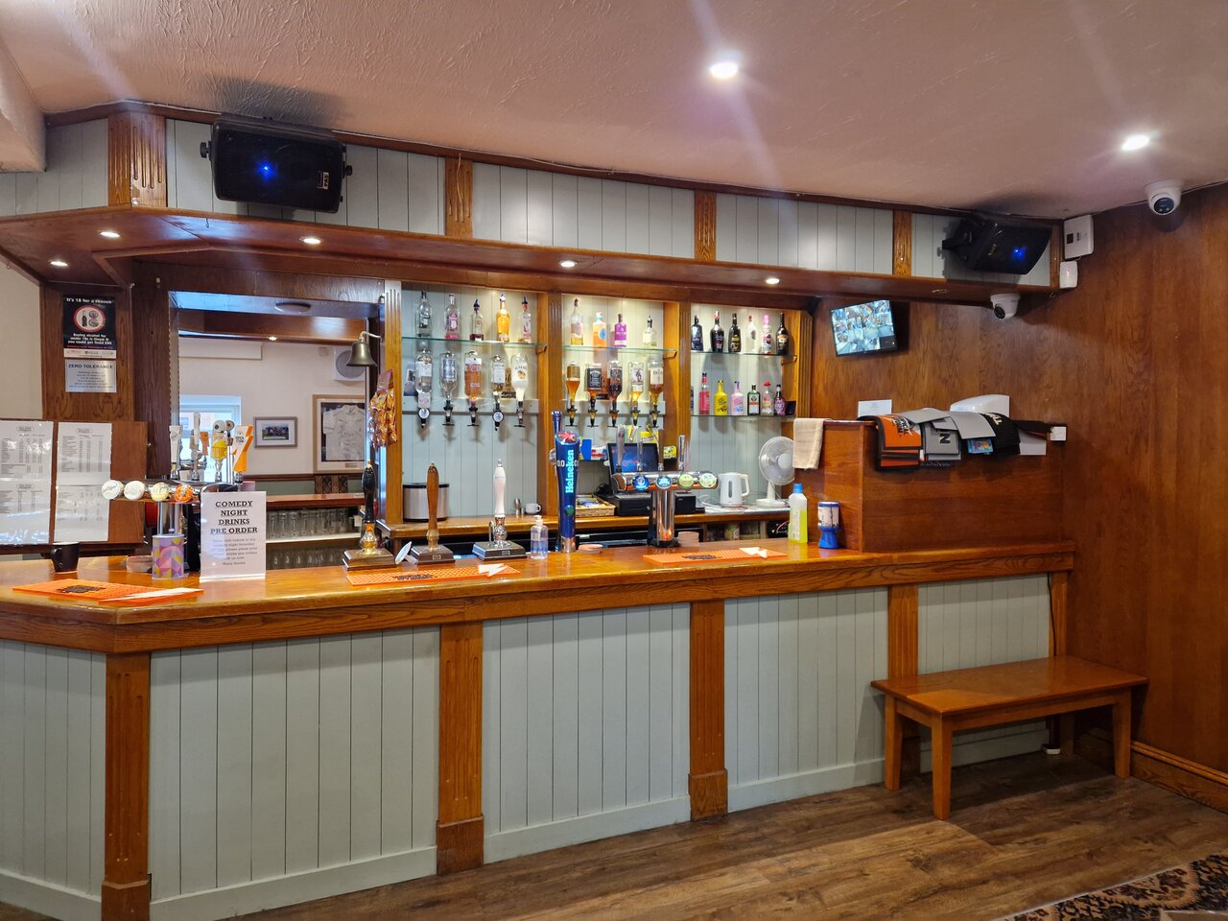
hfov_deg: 73.9
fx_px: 816
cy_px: 460
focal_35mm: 23
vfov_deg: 58.9
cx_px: 614
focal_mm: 5.4
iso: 500
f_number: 1.8
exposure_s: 1/100
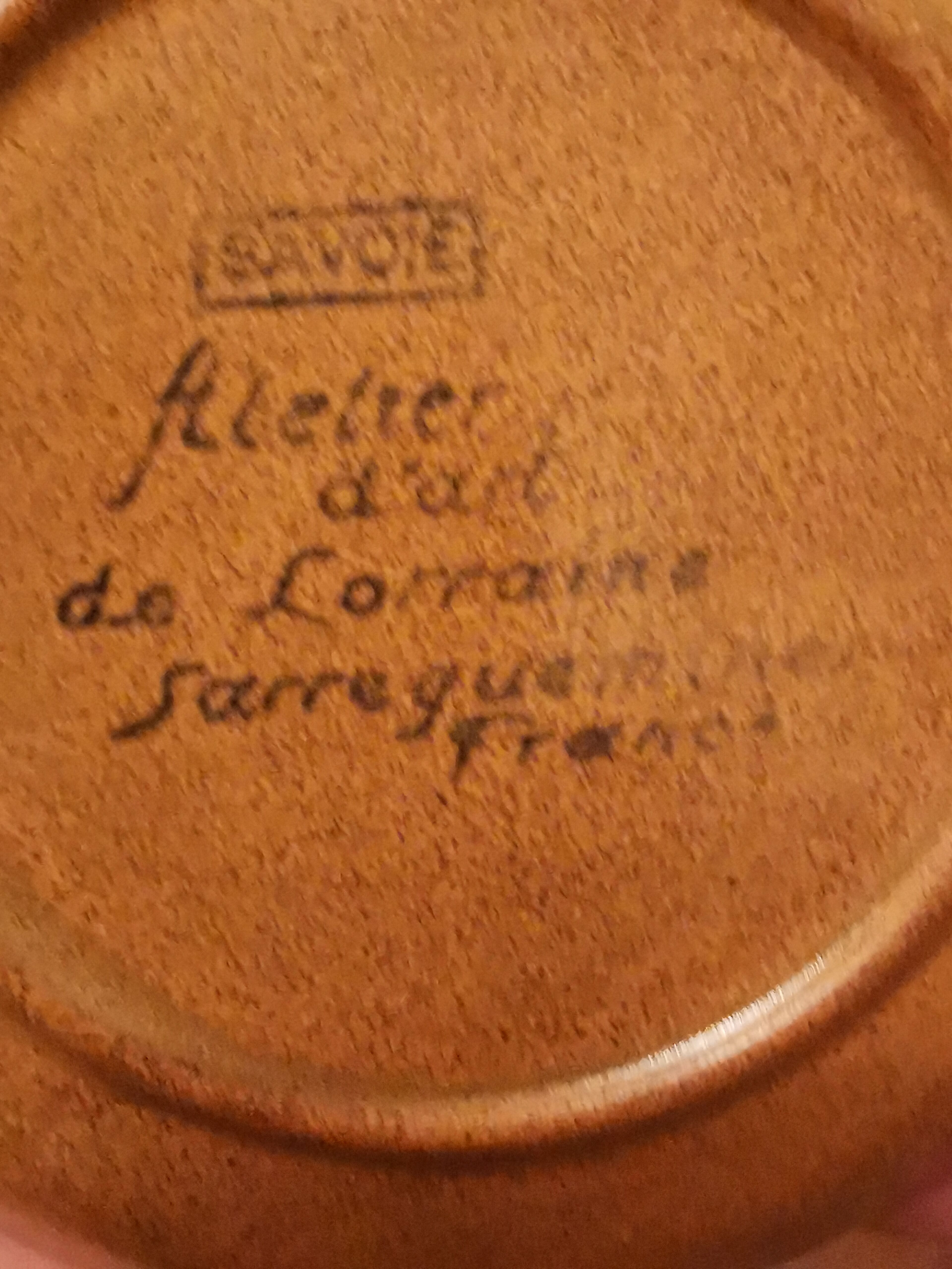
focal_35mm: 35
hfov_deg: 40.7
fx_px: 1283
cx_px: 476
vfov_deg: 52.6
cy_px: 634
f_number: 2.2
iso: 800
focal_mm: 2.35
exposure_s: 1/16.7
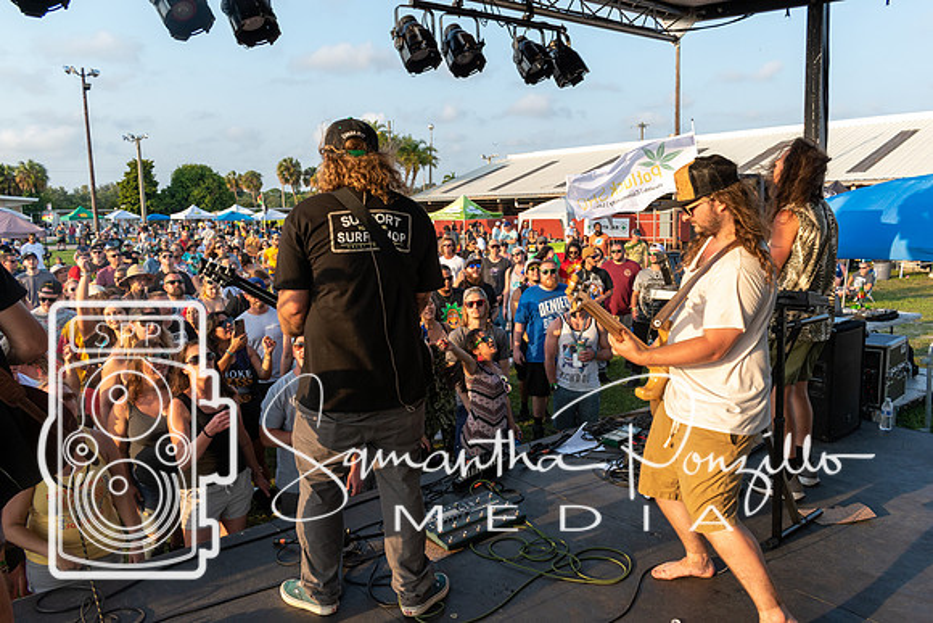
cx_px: 466
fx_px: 700
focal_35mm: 27
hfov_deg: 67.4
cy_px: 312
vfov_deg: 47.9
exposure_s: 1/250
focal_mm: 18
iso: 200
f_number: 8
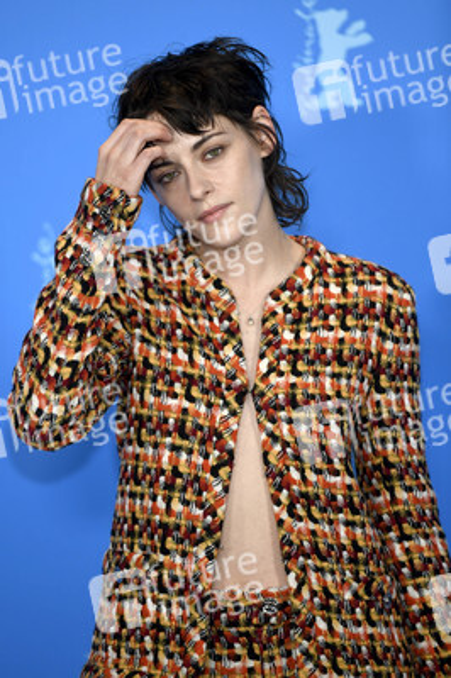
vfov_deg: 10.3
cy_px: 339
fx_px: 3765
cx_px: 226
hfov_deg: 6.9
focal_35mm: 200
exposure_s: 1/400
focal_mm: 200
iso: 640
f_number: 2.8
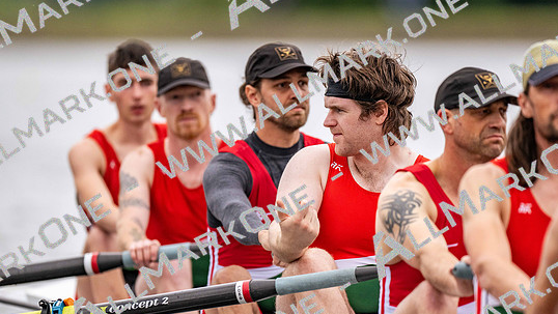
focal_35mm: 678
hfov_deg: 3.2
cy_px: 182
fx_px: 10035
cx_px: 284
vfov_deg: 1.8
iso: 1250
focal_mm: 600
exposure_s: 1/2500
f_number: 4
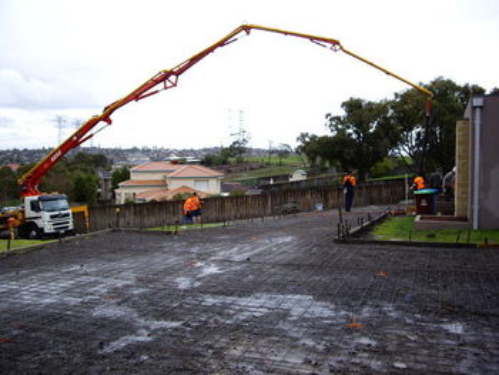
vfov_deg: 37.8
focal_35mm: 38
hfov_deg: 48.9
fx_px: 548
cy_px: 188
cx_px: 250
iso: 64
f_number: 2.8
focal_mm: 7.9
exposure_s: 1/200
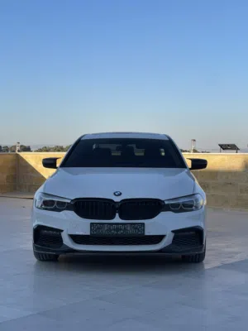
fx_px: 611
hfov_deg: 22.9
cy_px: 166
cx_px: 124
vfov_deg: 30.3
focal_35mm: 64
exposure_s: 1/809
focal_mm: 7.5
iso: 20
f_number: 2.2
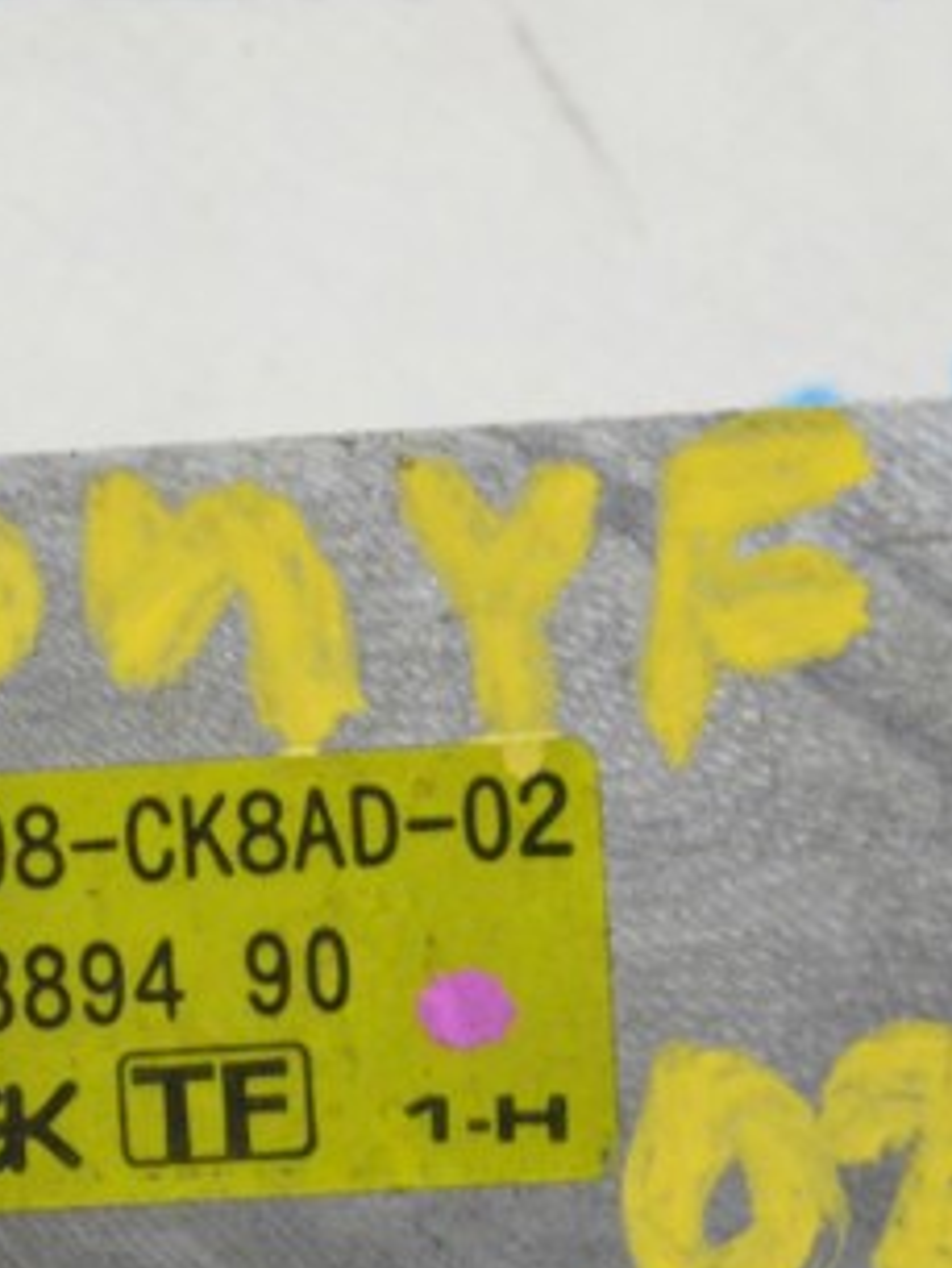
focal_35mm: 166
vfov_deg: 11.9
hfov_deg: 8.9
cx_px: 104
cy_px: 809
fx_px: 6083
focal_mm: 55
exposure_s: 1/15
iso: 6400
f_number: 20
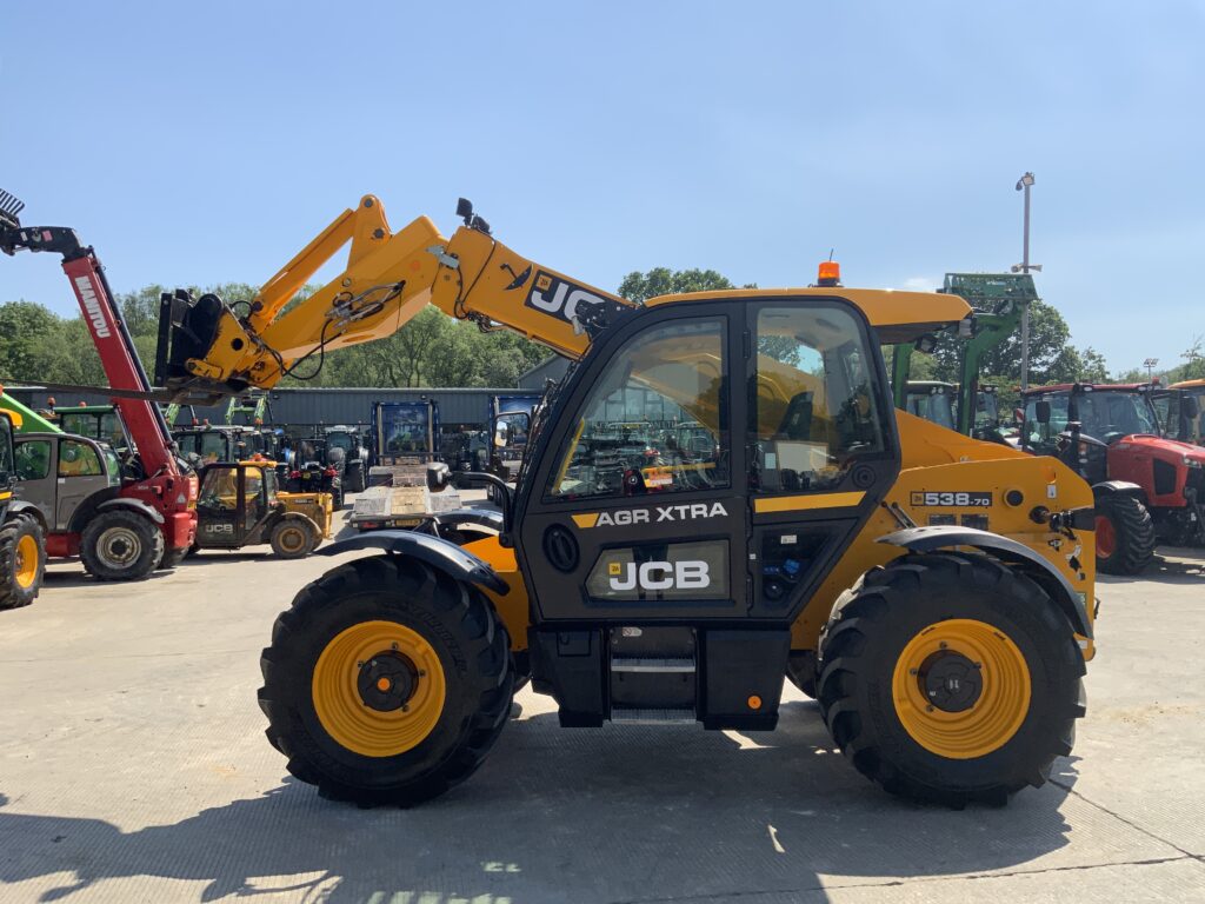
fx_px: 1010
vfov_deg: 48.2
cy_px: 452
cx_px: 602
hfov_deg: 61.7
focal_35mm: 29
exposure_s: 1/2320
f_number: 1.8
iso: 16
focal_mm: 3
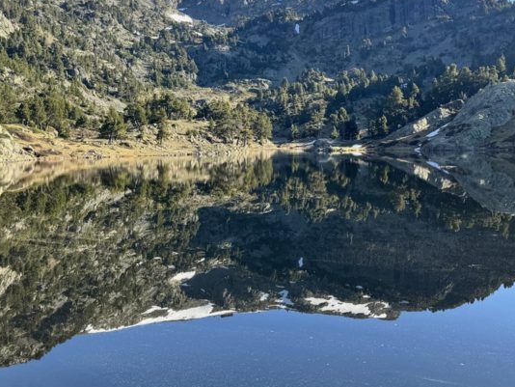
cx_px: 377
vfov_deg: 31.3
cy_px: 131
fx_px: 685
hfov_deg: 40.2
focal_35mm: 46
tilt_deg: +1.5
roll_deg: +0.7
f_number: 1.78
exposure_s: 1/1980
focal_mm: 6.76
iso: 80
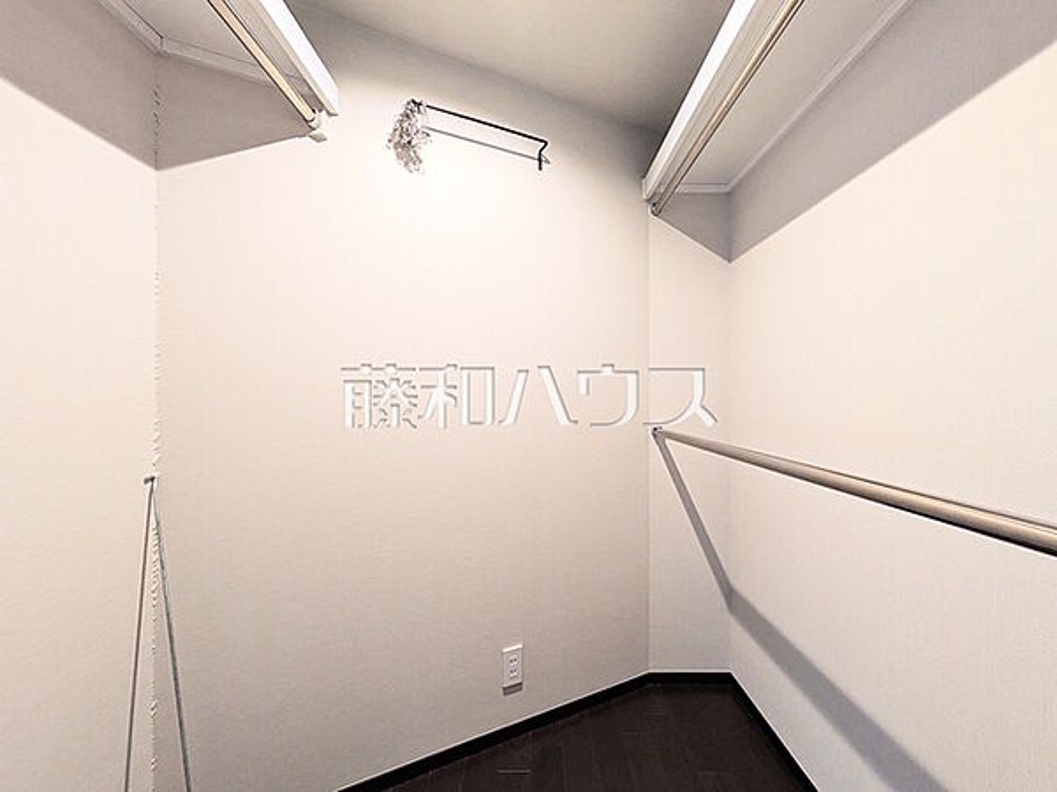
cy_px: 396
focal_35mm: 14
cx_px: 528
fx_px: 427
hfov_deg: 102.1
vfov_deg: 85.7
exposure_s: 1/25
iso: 186
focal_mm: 1.83
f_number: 2.2
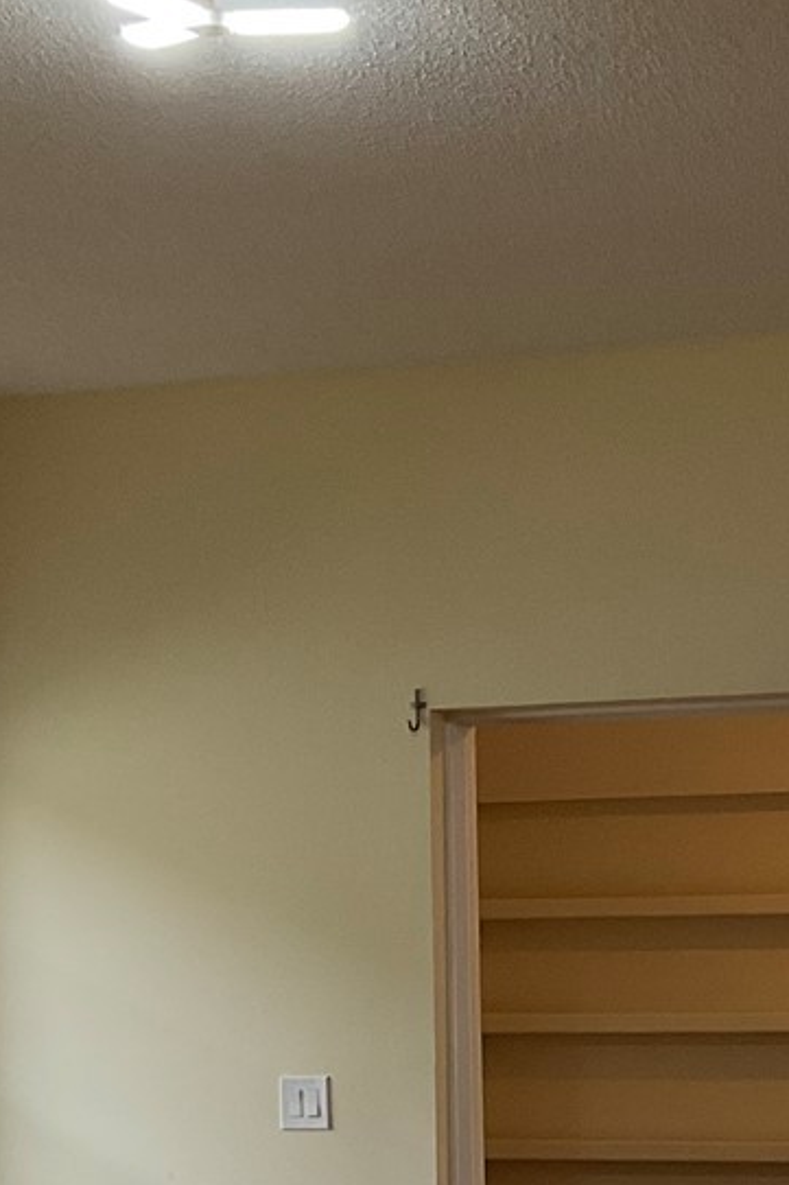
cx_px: 688
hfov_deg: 15.2
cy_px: 1014
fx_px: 2928
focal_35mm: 89
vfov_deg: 22.4
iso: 64
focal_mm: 3
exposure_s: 1/60
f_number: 1.8
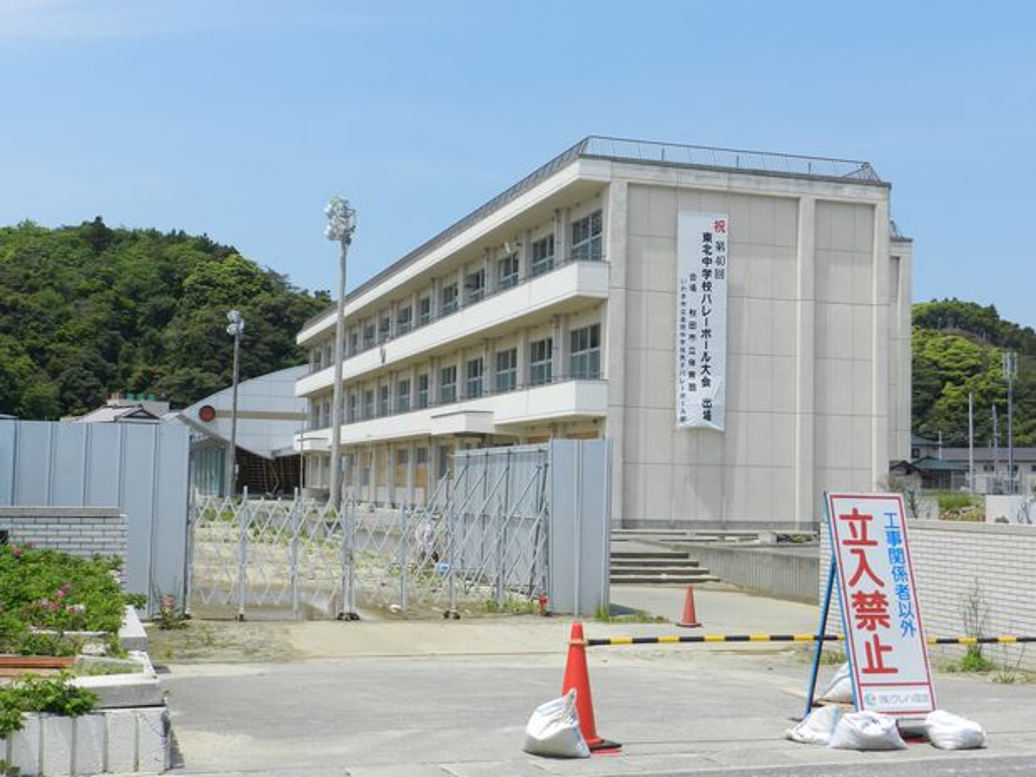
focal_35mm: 46
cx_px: 518
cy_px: 388
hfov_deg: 41.2
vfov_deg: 31.5
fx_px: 1377
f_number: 4.2
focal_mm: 8.1
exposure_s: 1/1250
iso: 160
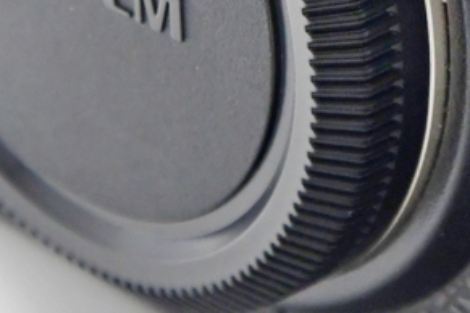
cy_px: -453
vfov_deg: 2.7
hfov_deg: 4.1
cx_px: 312
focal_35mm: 500
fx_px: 6527
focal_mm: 65
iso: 1250
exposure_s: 1/160
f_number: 8
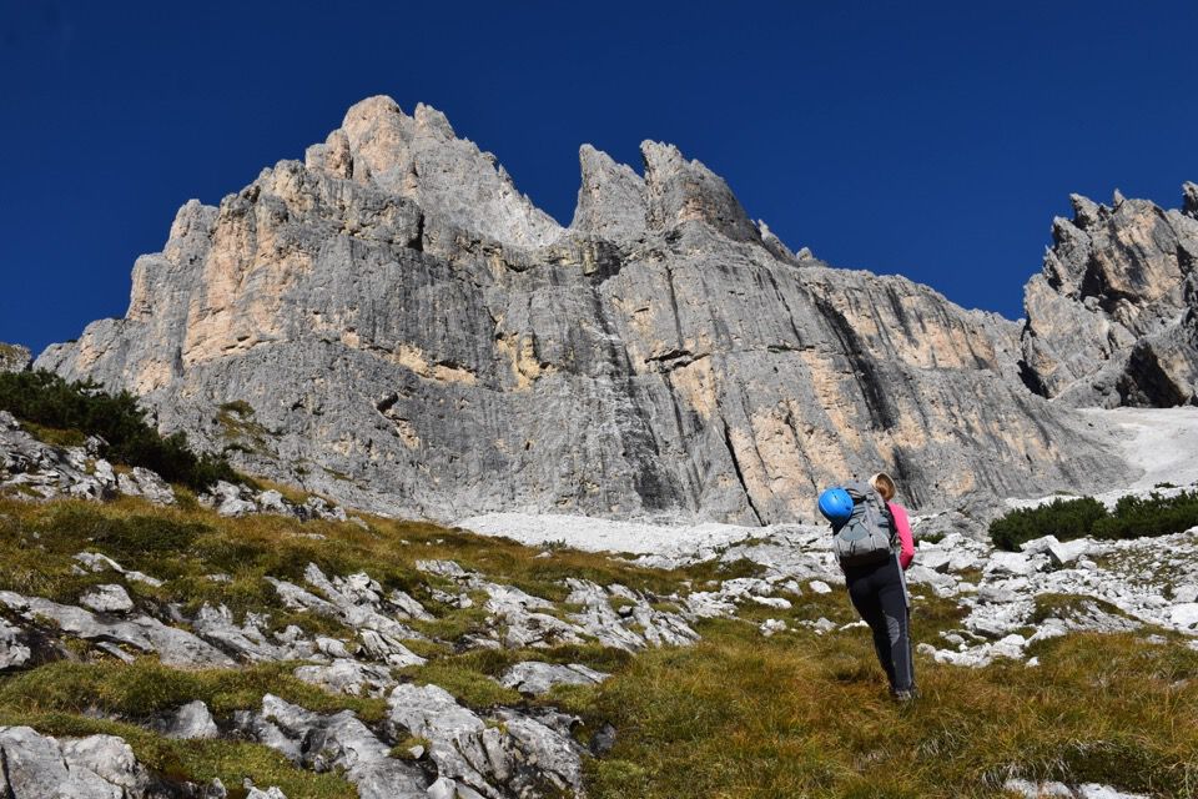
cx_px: 599
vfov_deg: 43.6
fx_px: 998
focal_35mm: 30
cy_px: 400
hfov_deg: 61.9
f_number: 9
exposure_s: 1/320
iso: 100
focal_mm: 20
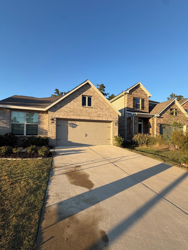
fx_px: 109
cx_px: 93
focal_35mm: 15
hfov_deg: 81.8
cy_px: 133
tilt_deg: +0.5
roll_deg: -1.1
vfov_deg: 98.0
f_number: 2.2
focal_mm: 2.22
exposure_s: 1/613
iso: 40
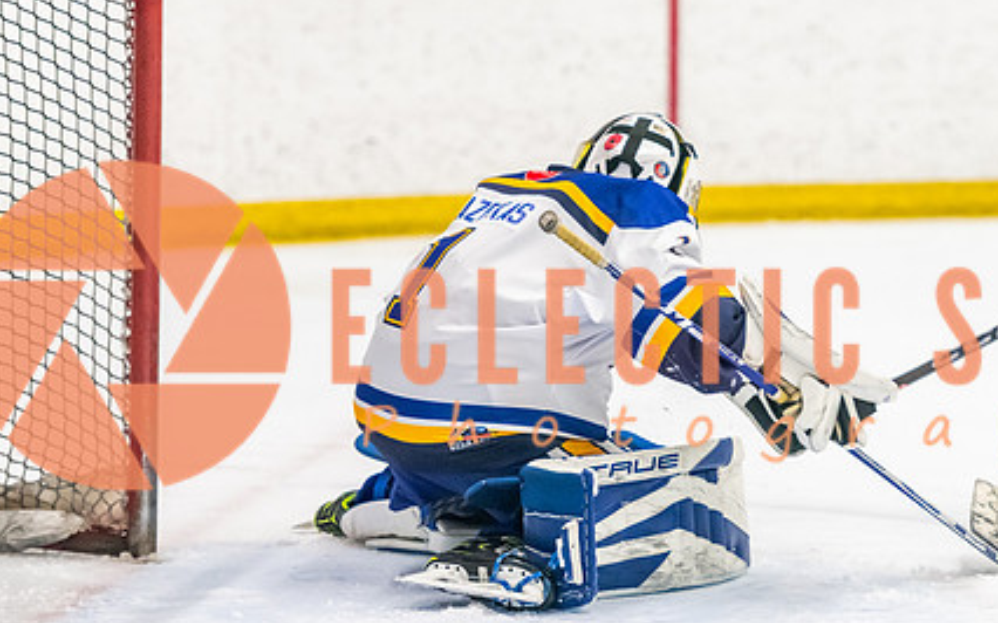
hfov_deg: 8.3
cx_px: 782
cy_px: 377
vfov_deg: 5.2
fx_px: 6879
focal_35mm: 253
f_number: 2.8
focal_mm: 140
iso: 3200
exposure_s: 1/800
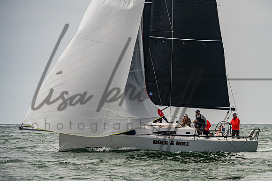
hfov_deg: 8.2
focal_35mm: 251
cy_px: 112
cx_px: 168
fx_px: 1895
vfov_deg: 5.5
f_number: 8
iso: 500
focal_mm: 200
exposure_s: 1/3200
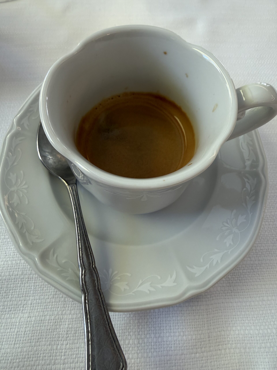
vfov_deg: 71.6
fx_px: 256
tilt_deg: -59.4
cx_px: 138
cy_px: 185
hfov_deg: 56.8
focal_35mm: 24
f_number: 2.2
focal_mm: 2.22
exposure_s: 1/100
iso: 64
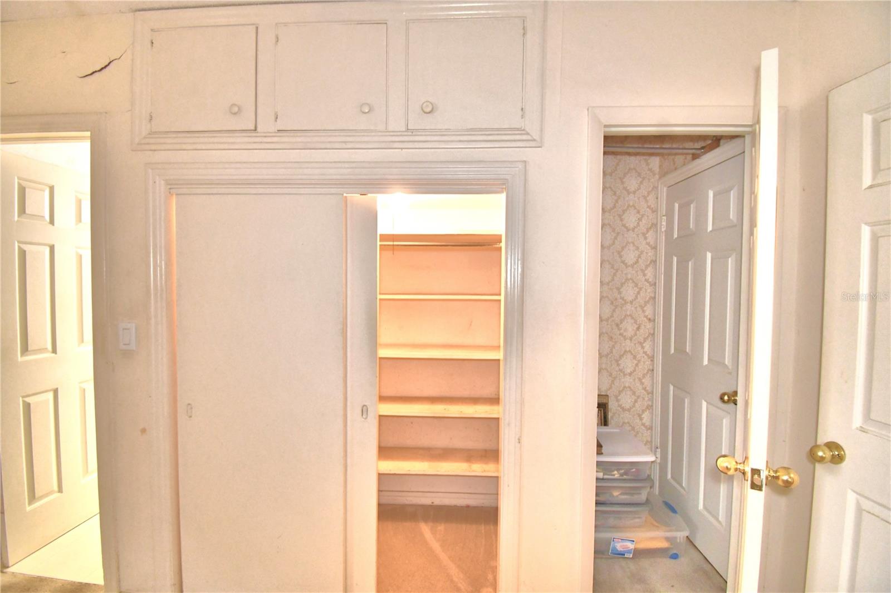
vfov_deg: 77.3
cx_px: 446
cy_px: 296
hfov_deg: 100.4
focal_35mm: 15
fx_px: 371
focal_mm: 10
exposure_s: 1/30
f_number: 4.5
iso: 1000
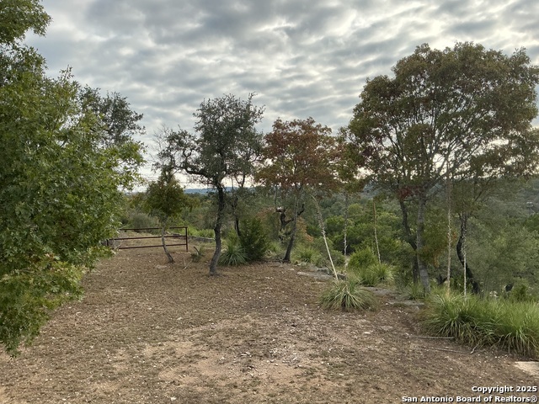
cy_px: 202
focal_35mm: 29
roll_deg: +1.7
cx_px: 270
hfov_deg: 61.7
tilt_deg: -0.8
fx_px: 452
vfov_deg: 48.2
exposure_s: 1/1342
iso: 25
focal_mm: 3
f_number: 1.8
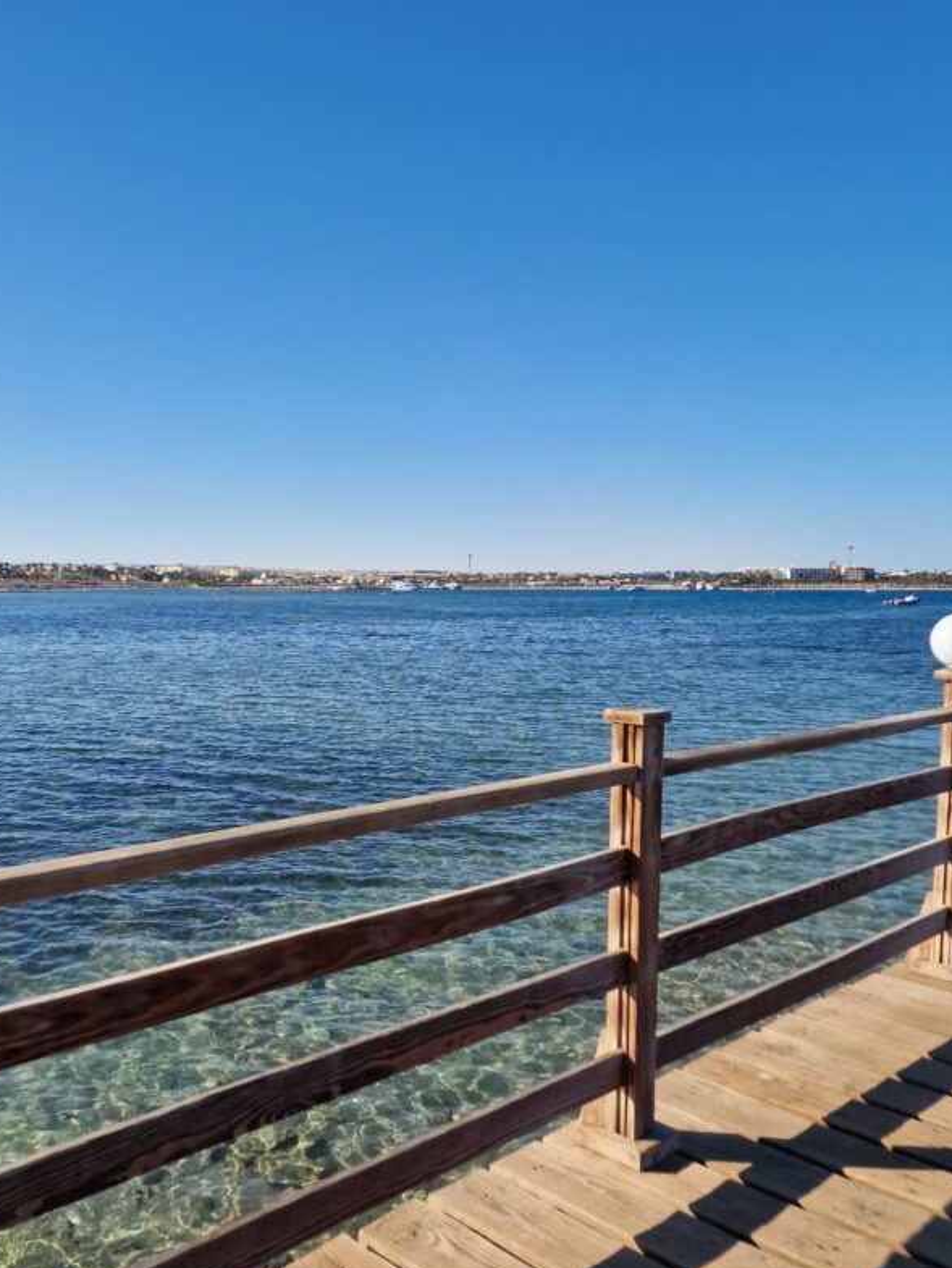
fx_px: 1100
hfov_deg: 46.3
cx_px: 338
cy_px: 670
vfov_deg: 59.9
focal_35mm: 30
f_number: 1.8
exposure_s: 1/1552
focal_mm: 6.4
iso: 50
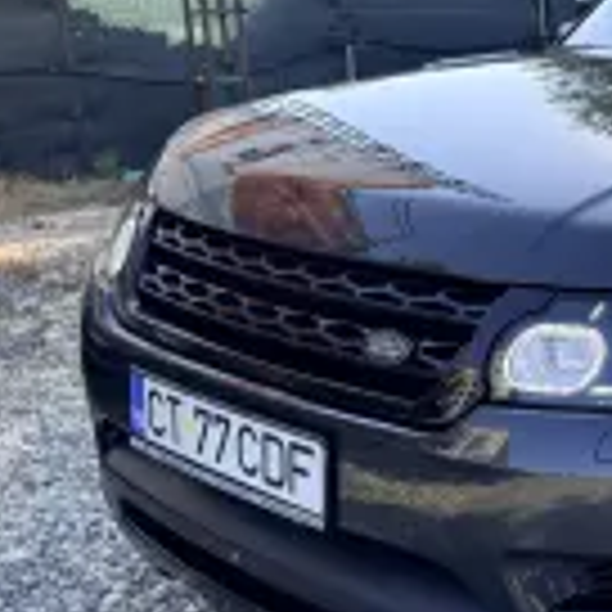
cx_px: 742
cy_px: 284
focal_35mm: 56
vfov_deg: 30.5
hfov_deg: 26.9
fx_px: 1120
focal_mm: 6.76
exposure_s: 1/1385
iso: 100
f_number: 1.78
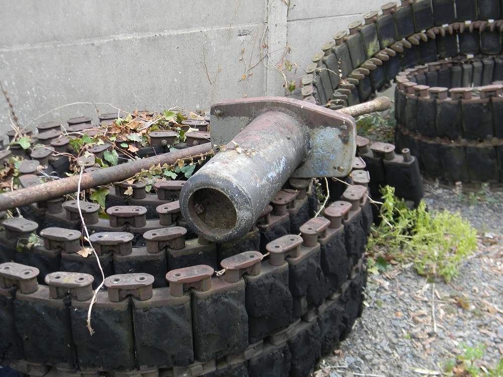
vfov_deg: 35.1
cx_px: 252
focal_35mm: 41
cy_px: 188
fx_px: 596
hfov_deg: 45.8
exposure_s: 1/54
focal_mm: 7.3
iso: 80
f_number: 3.8
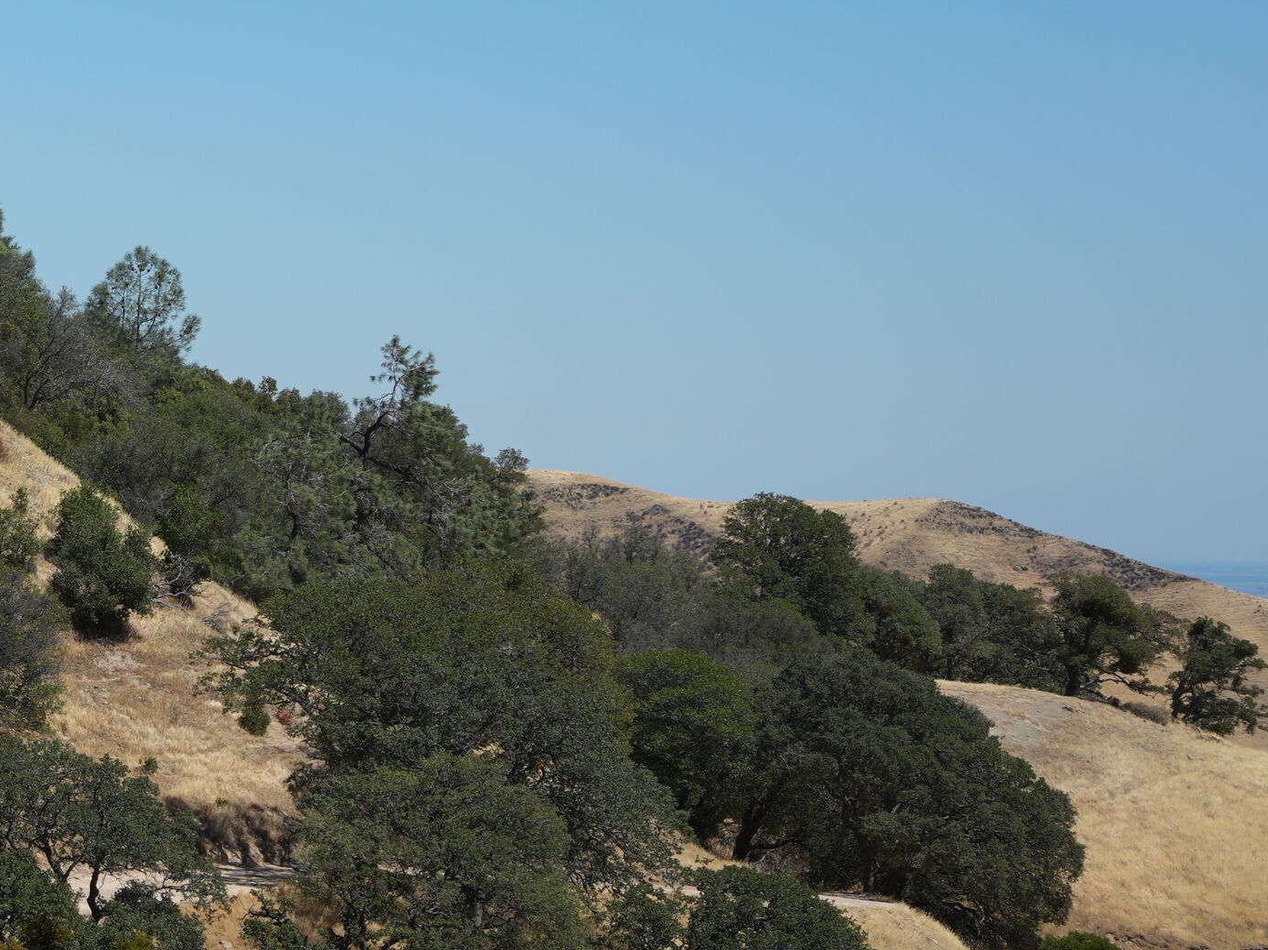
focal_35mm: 149
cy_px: 325
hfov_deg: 12.8
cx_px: -428
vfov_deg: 9.9
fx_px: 5457
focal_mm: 50
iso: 125
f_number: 4.5
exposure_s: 1/1250
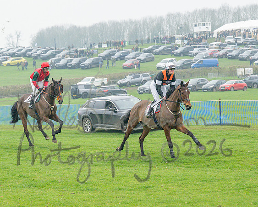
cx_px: 152
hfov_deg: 12.4
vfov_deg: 9.9
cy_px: 104
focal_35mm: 155
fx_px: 1185
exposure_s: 1/1600
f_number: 4
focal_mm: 82
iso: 1000
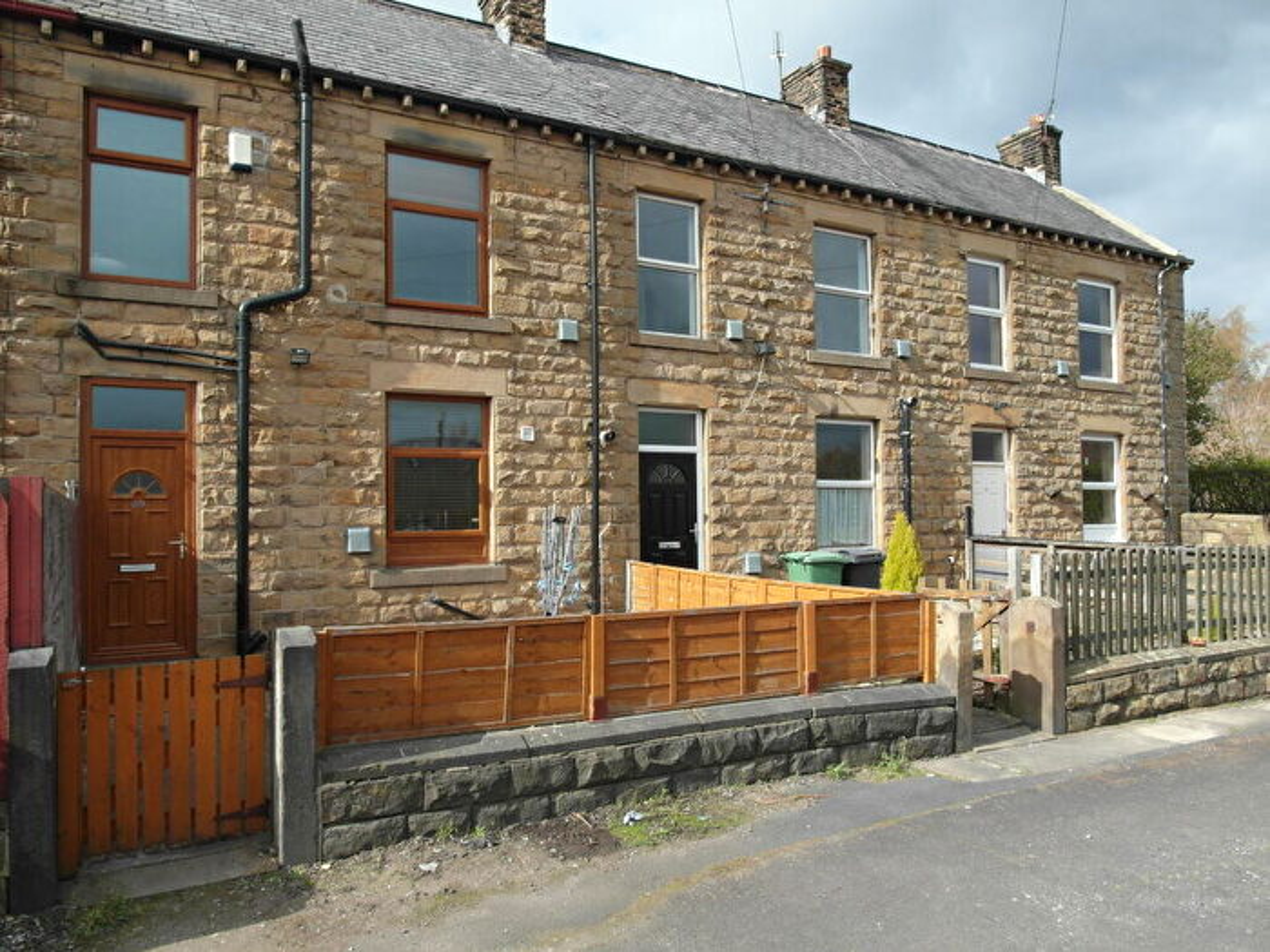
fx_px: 881
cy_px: 476
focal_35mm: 24
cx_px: 635
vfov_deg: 56.8
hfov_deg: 71.6
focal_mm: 5.2
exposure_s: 1/350
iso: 80
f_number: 3.9
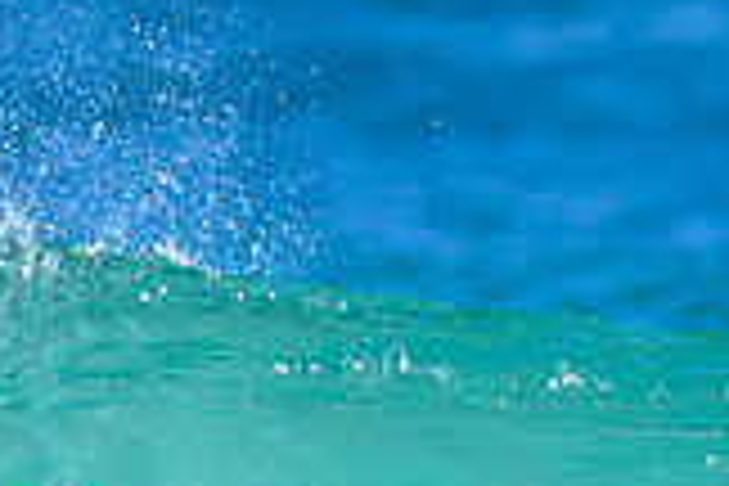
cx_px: 551
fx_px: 74818
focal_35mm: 3695
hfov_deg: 0.6
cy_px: 594
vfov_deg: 0.4
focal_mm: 800
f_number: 6.3
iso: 500
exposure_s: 1/2000
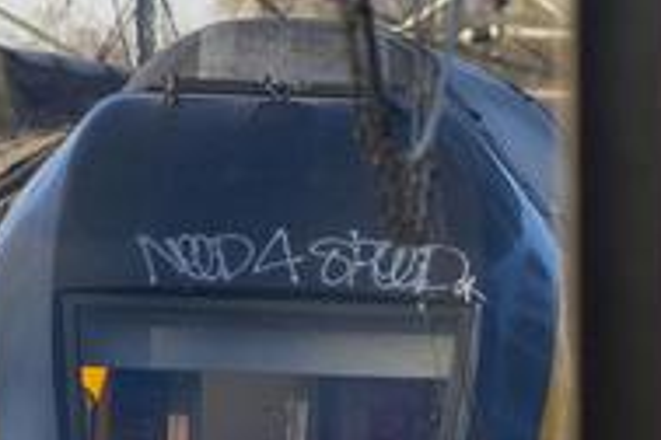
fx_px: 27833
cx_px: -101
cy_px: 592
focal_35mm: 1516
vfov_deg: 0.9
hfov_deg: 1.4
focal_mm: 560
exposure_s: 1/1250
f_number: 8
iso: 800
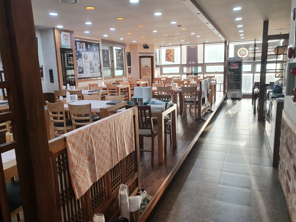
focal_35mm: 26
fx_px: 222
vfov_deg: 53.1
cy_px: 111
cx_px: 148
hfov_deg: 67.3
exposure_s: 1/120
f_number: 2.4
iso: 125
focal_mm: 4.32
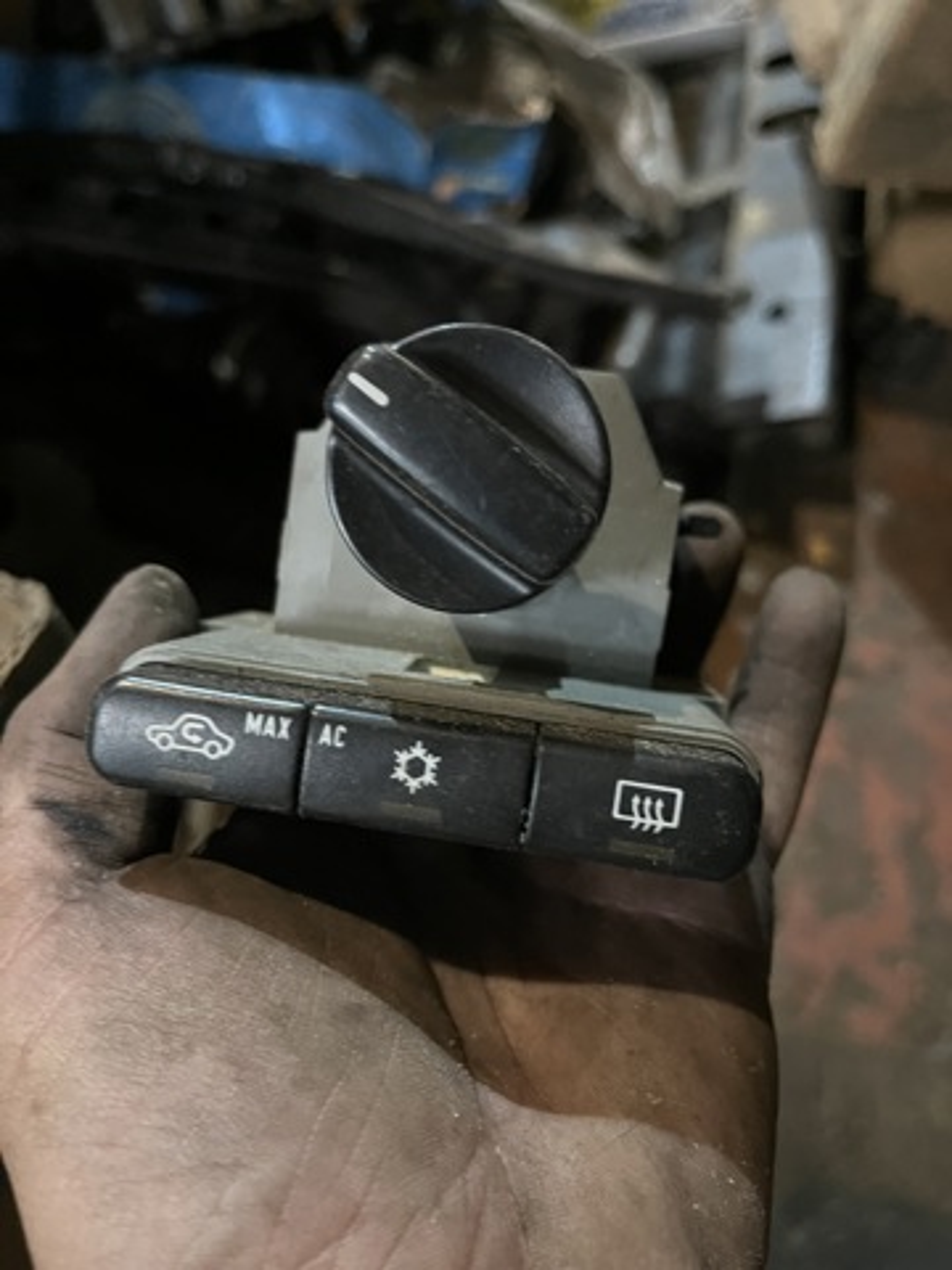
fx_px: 953
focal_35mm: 26
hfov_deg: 53.1
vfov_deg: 67.3
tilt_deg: -55.6
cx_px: 476
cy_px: 635
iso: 800
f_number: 1.6
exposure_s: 1/25
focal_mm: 5.1
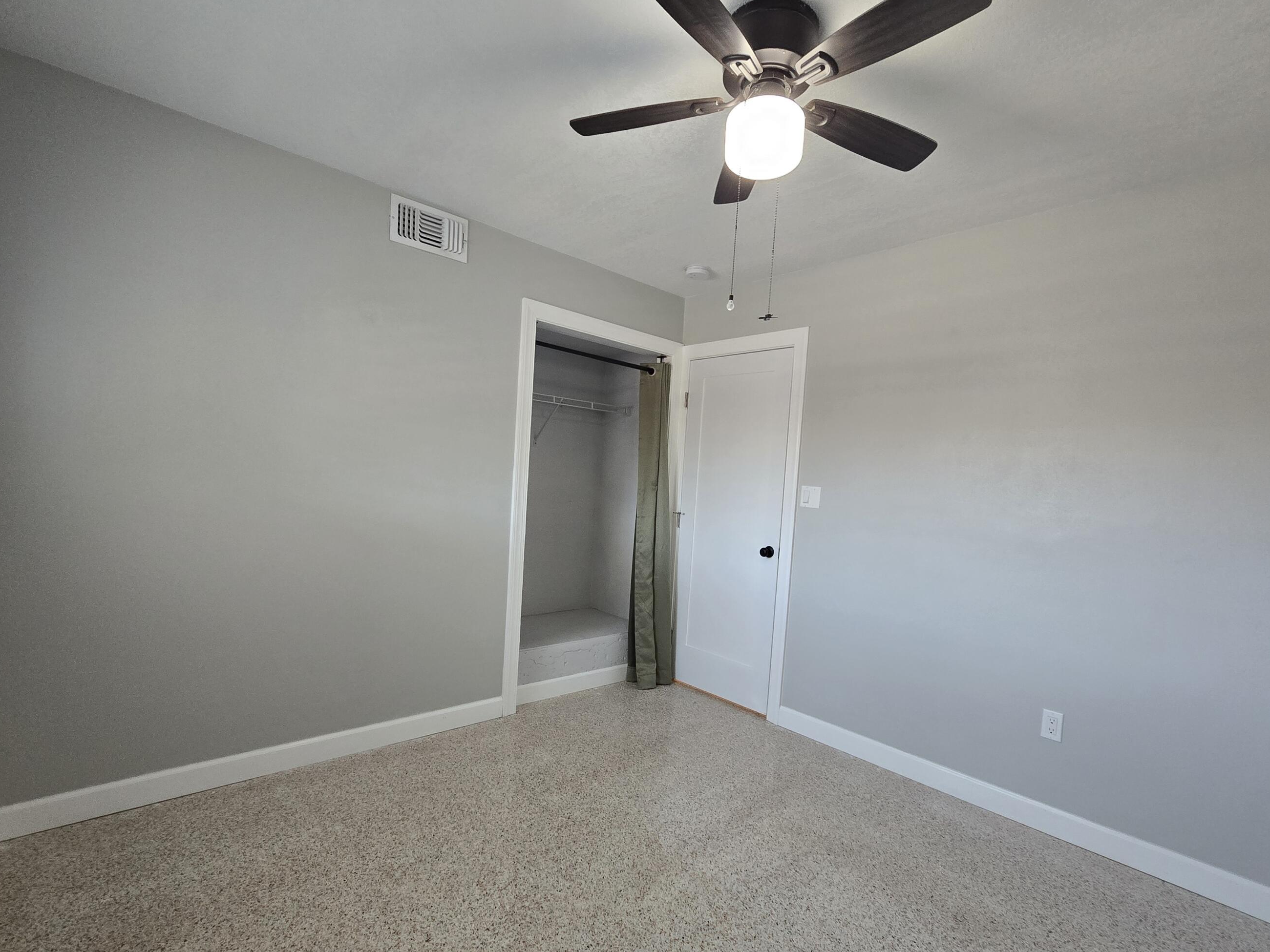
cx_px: 641
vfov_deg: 81.6
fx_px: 550
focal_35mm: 15
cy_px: 506
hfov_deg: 98.2
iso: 250
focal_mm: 2.2
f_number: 2.2
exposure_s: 1/60
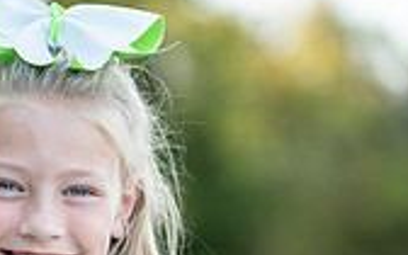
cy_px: 405
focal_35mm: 203
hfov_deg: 10.2
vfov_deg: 6.4
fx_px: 2257
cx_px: -13
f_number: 1.2
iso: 100
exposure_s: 1/800
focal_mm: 50
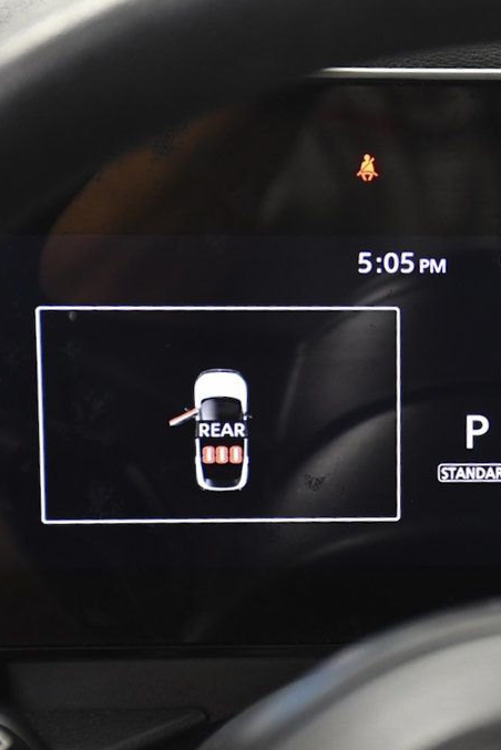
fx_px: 2648
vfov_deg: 16.1
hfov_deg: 10.7
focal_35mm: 127
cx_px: 518
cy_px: 373
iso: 2500
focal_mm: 56
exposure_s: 1/100
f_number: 4.8
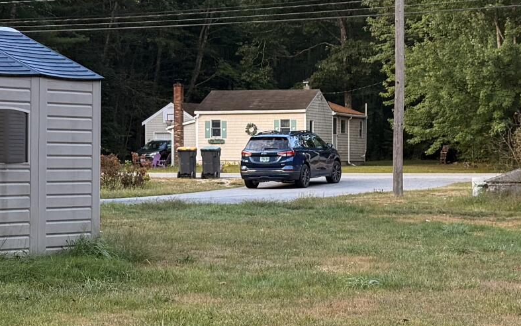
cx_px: 355
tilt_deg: -0.7
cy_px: 179
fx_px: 1377
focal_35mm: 97
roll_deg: +0.3
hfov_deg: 21.3
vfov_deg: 13.5
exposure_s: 1/254
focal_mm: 6.76
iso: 100
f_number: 1.78
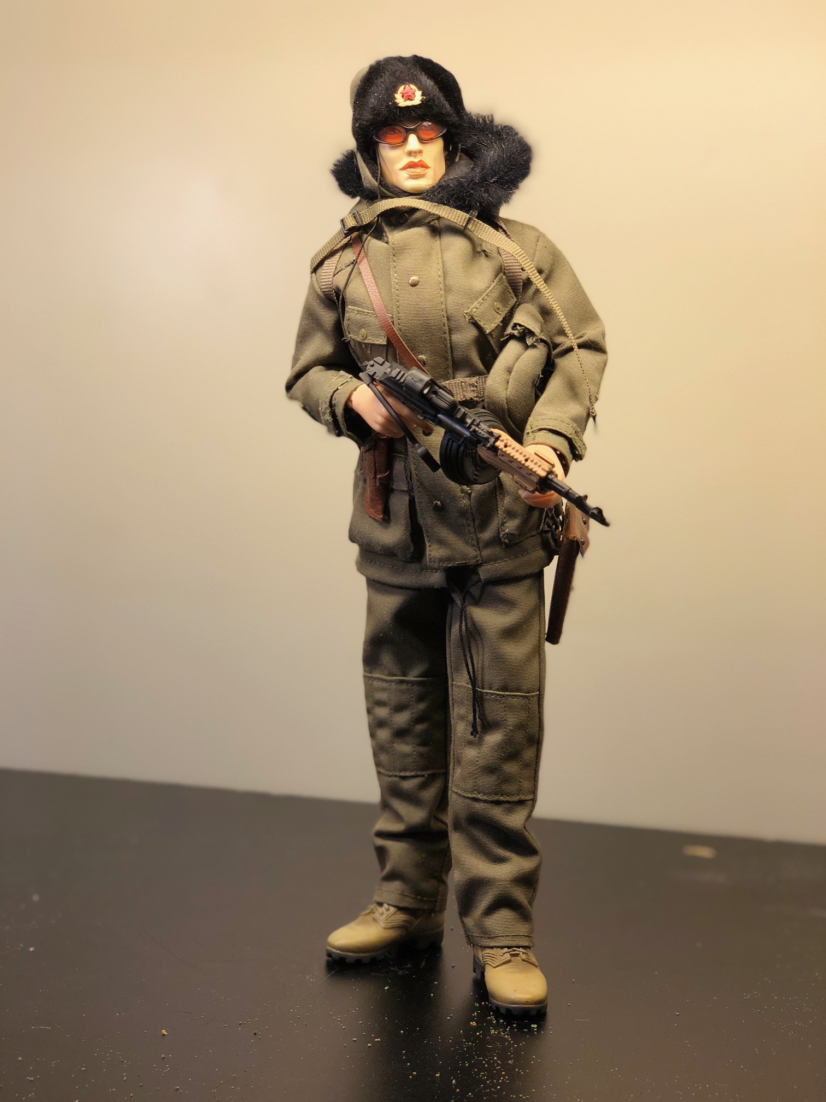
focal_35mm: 52
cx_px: 413
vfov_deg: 36.8
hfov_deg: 28.0
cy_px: 551
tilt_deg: -5.6
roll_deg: -1.9
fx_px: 1654
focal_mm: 6
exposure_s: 1/50
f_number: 2.4
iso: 25
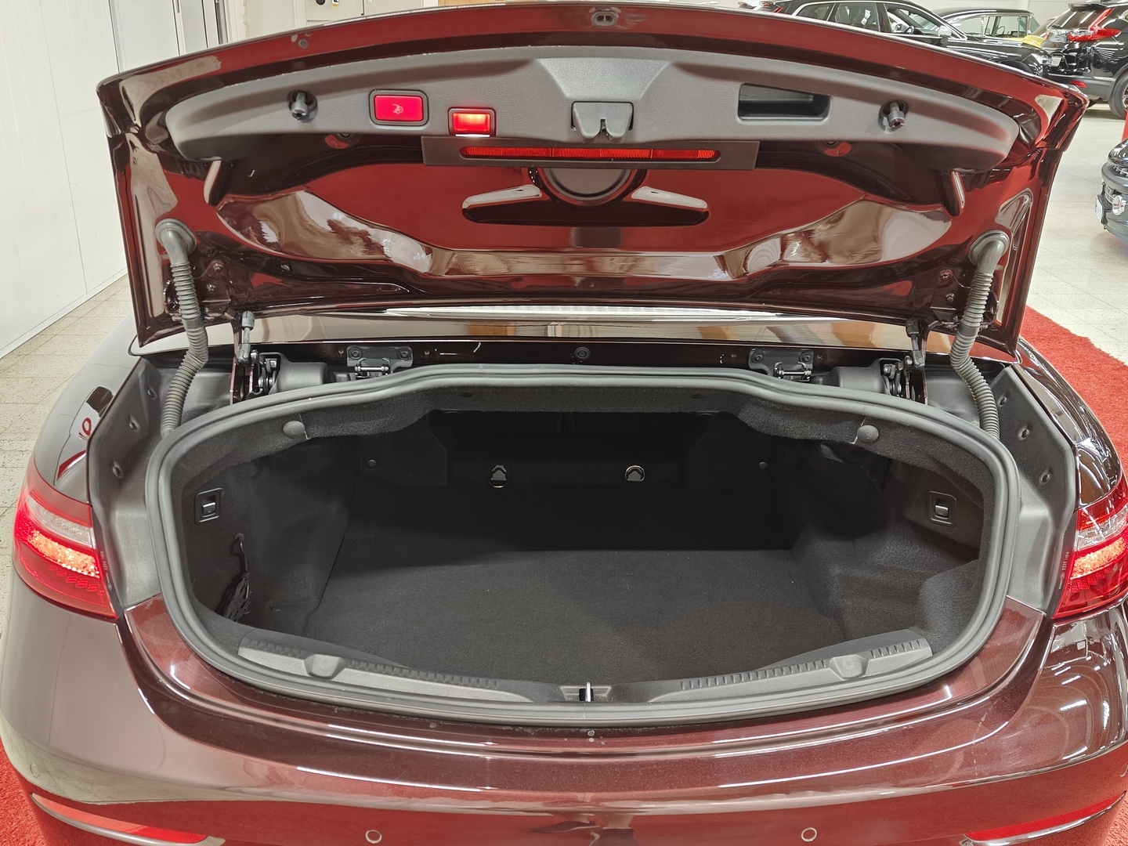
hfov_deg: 56.8
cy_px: 423
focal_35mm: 32
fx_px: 1043
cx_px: 564
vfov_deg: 44.2
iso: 125
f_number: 1.8
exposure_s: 1/33
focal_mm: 5.59
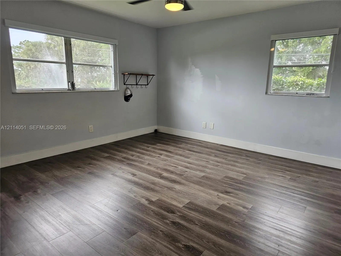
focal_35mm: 23
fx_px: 227
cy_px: 128
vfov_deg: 58.9
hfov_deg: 73.9
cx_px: 170
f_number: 1.7
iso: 80
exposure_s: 1/120
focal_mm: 6.3
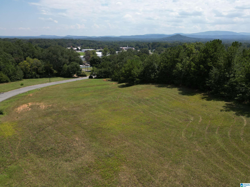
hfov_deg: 71.6
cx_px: 125
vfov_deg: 56.8
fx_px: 173
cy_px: 94
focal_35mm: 24
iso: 100
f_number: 1.7
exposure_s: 1/3000
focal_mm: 6.72
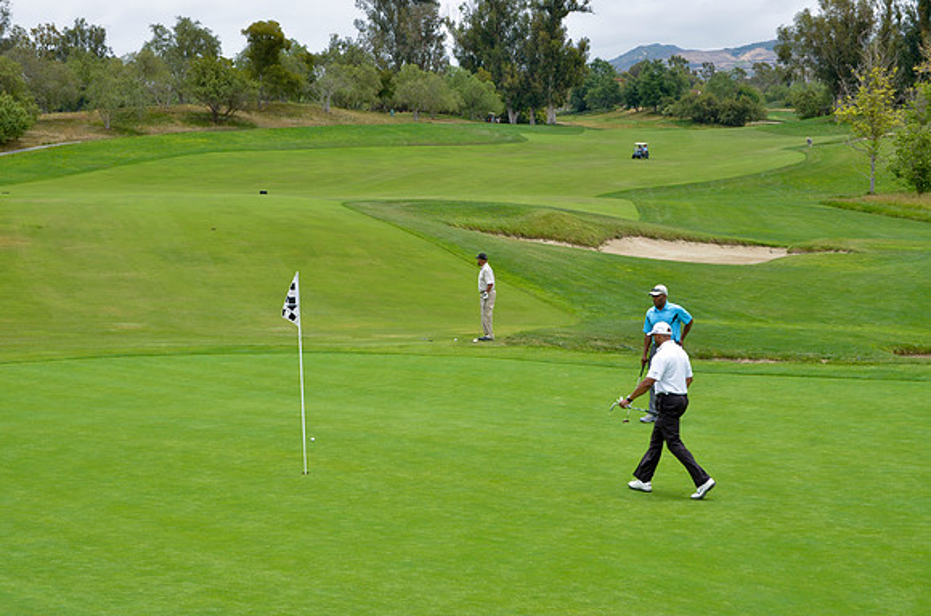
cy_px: 308
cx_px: 466
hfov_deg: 27.0
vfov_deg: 18.1
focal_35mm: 75
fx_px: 1935
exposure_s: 1/200
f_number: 11
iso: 200
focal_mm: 50
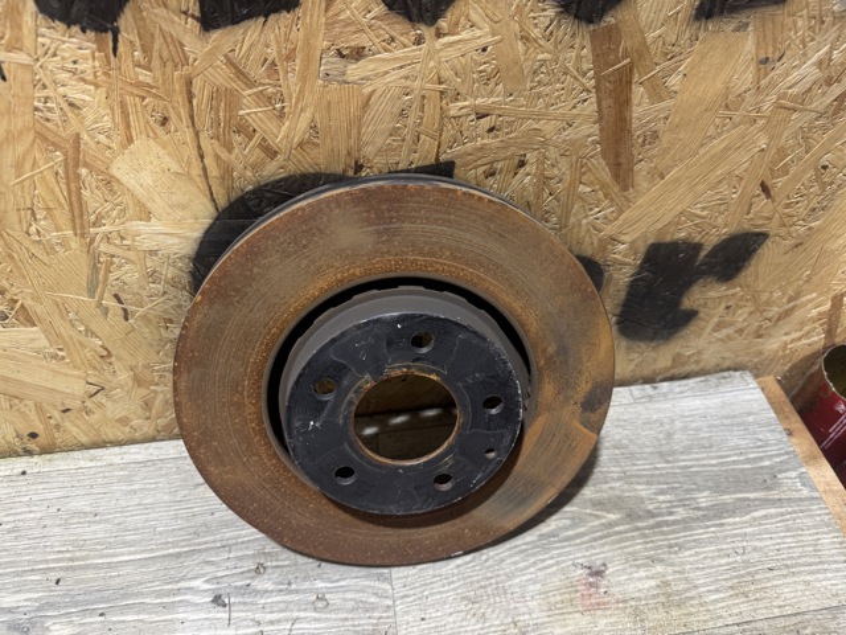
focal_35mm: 24
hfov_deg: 71.6
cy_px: 318
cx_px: 423
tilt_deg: -49.3
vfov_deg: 56.8
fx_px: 587
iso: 200
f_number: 1.78
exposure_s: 1/50
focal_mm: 6.76
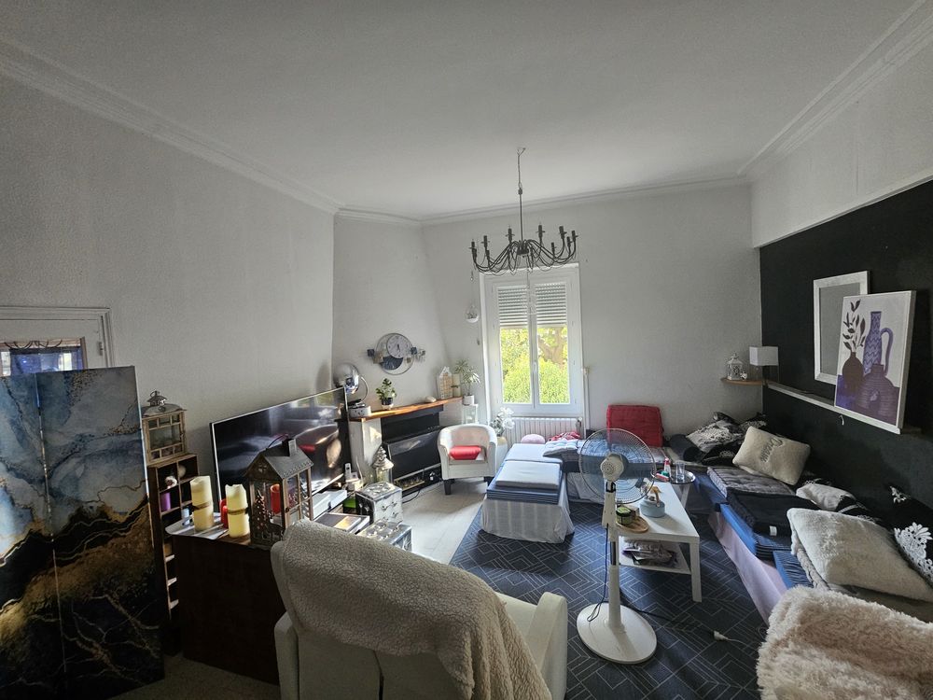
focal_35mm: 13
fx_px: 350
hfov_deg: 106.2
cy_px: 350
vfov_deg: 89.9
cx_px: 466
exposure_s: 1/30
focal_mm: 2.2
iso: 320
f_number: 2.2
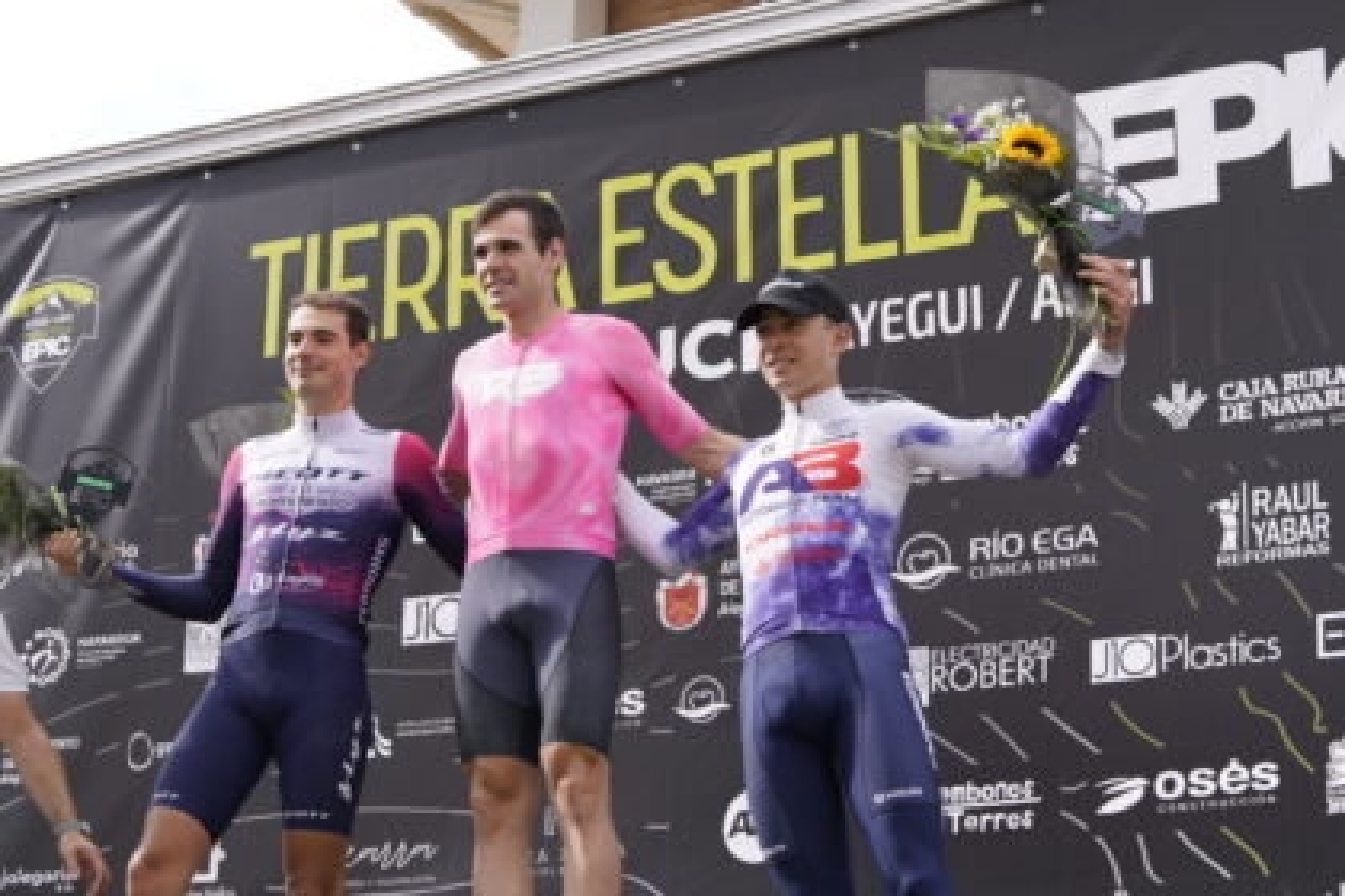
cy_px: 448
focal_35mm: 87
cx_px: 672
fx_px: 3250
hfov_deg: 23.4
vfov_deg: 15.7
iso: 200
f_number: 4
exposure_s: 1/1000
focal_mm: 58
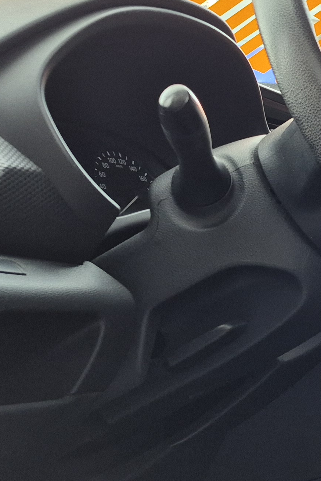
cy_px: 196
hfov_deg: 15.7
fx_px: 976
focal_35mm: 73
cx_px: 595
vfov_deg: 27.7
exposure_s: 1/180
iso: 125
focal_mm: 5.4
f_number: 1.8
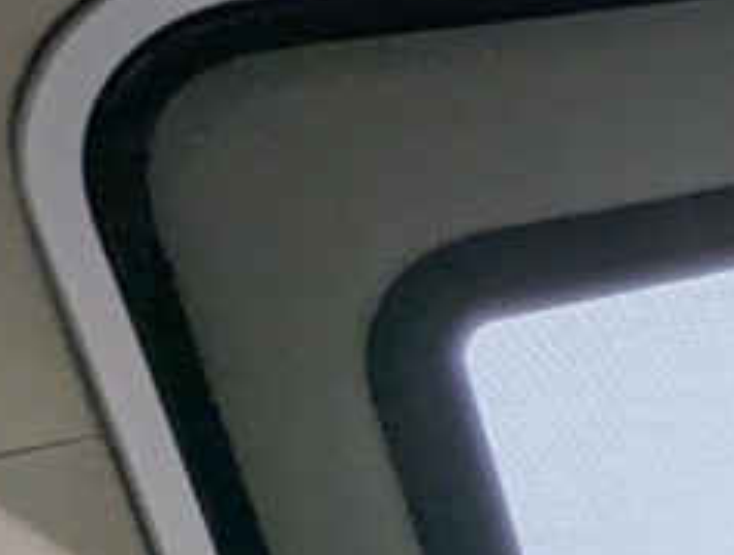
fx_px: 1998
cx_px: 1869
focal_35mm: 94
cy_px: 611
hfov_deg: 13.5
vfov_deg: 15.4
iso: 62
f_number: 2.2
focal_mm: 2.35
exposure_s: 1/186
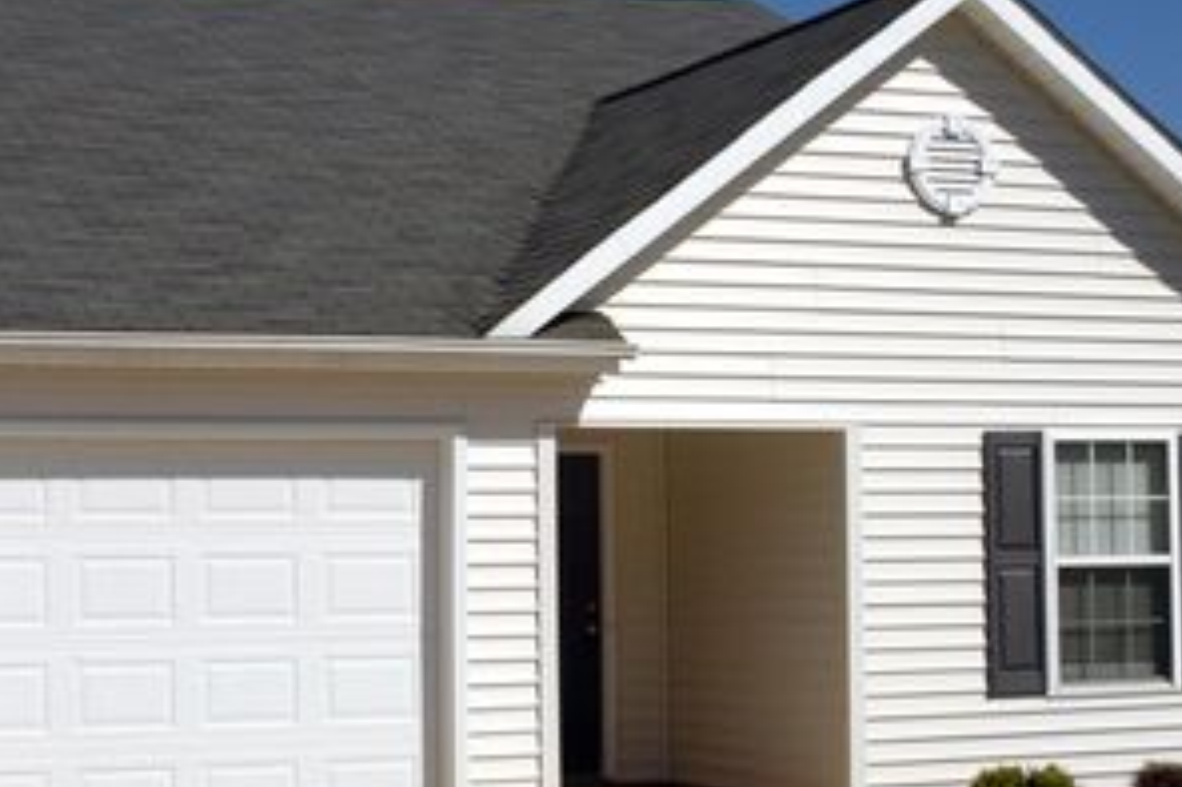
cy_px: 366
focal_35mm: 81
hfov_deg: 25.0
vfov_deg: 16.8
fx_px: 2658
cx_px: 731
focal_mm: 32
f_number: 14
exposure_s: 1/640
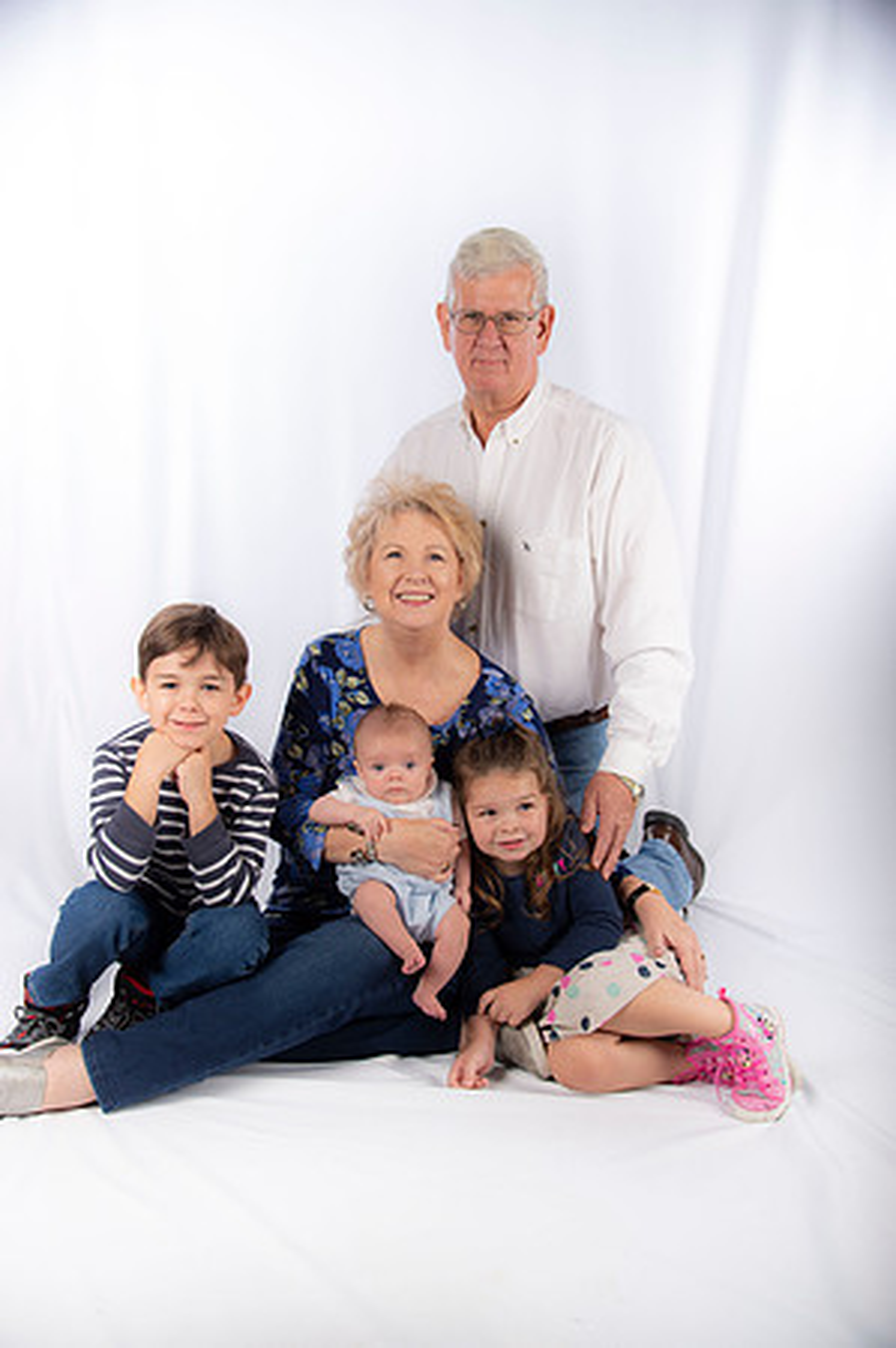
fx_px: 1272
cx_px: 448
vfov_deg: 55.8
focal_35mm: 34
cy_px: 674
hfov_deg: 38.8
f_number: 5.6
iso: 100
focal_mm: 34
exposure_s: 1/200
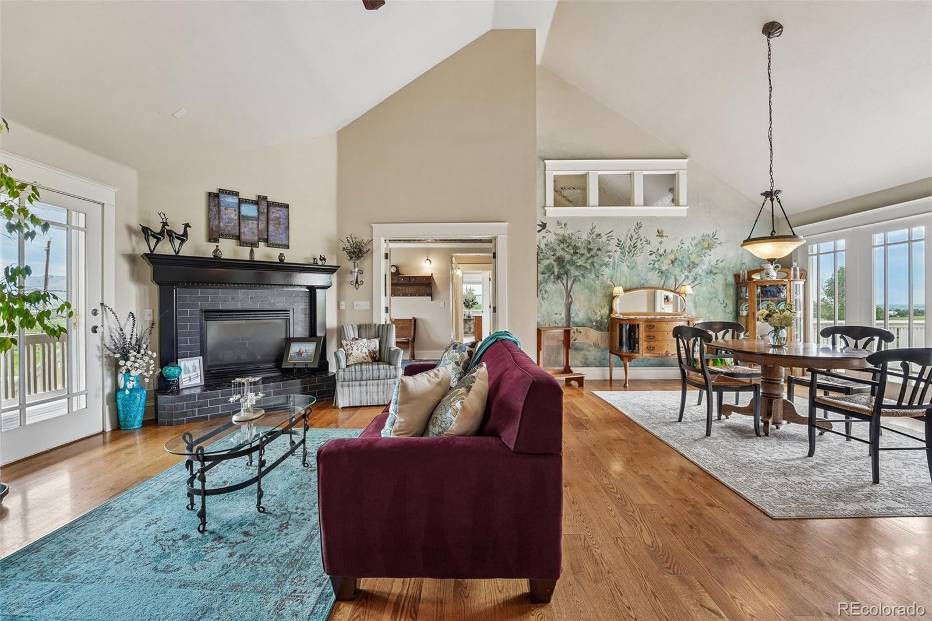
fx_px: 380
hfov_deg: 101.5
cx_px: 466
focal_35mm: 15
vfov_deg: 78.4
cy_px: 310
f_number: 8
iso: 400
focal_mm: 14.7
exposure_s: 1/13
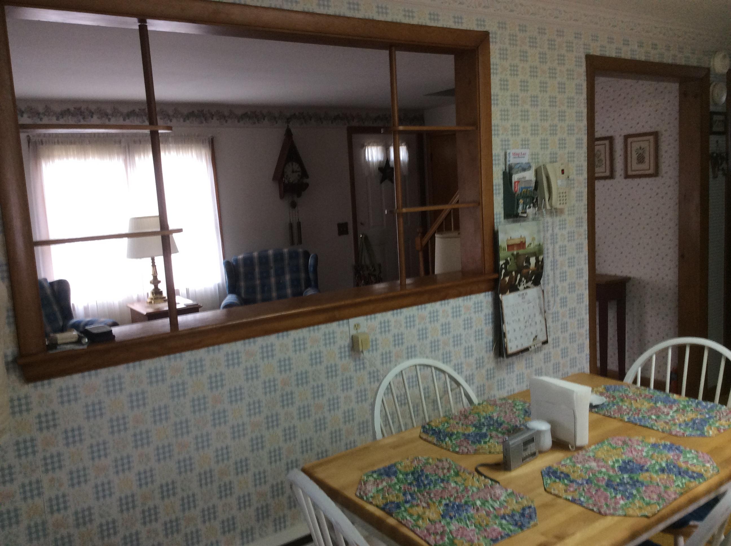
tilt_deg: -9.4
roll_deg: +1.8
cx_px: 366
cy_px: 273
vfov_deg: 44.1
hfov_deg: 56.9
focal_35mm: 32
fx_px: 675
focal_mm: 3.3
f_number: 2.4
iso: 64
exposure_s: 1/24
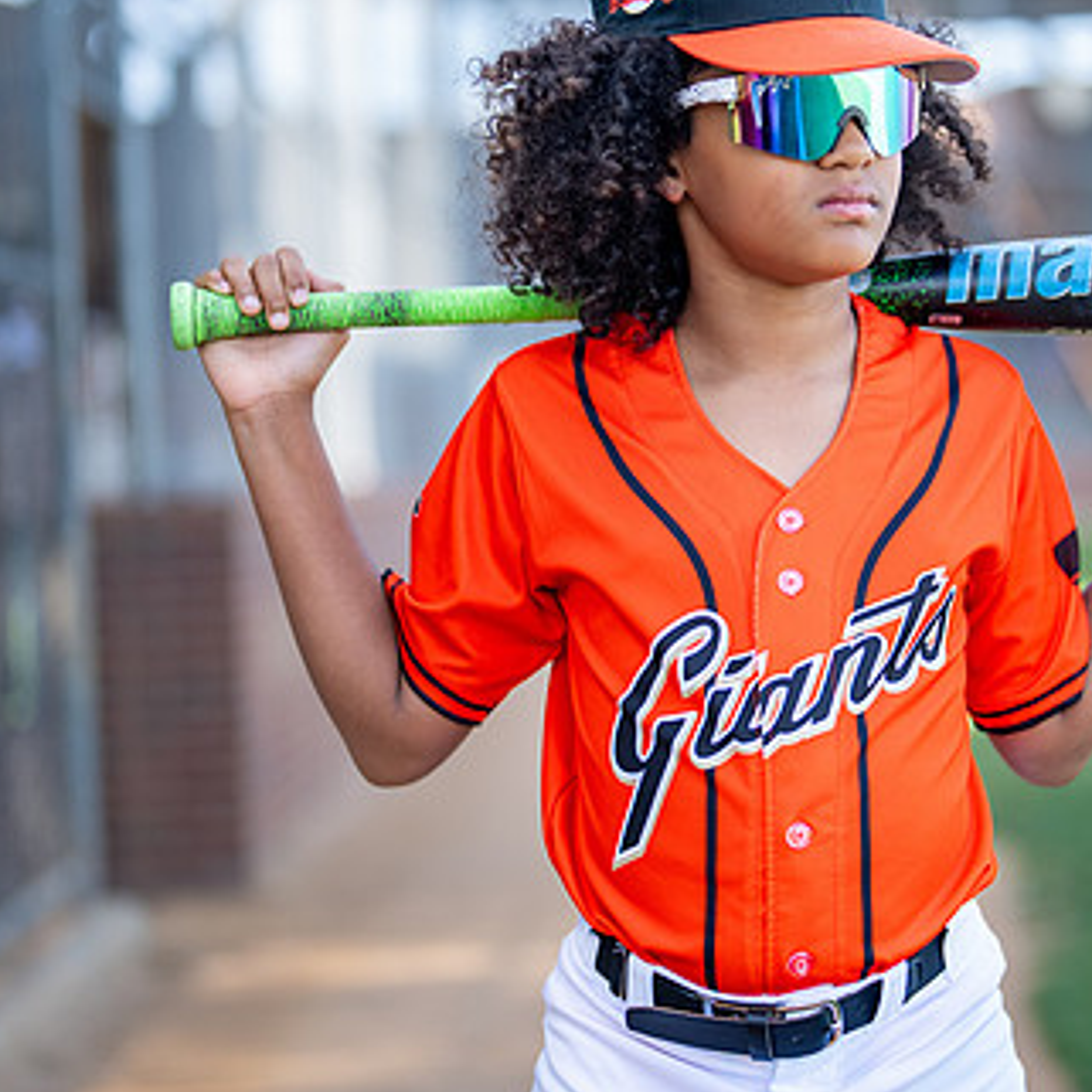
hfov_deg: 19.6
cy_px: 434
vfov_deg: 19.7
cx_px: 785
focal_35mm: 88
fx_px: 3141
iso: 125
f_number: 1.2
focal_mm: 50
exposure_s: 1/1250
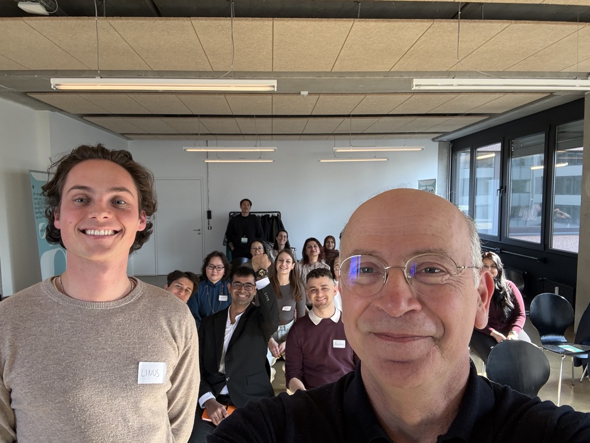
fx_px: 392
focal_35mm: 23
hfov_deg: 73.9
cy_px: 222
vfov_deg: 58.9
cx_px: 295
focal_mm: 2.69
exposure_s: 1/81
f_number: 1.9
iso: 80
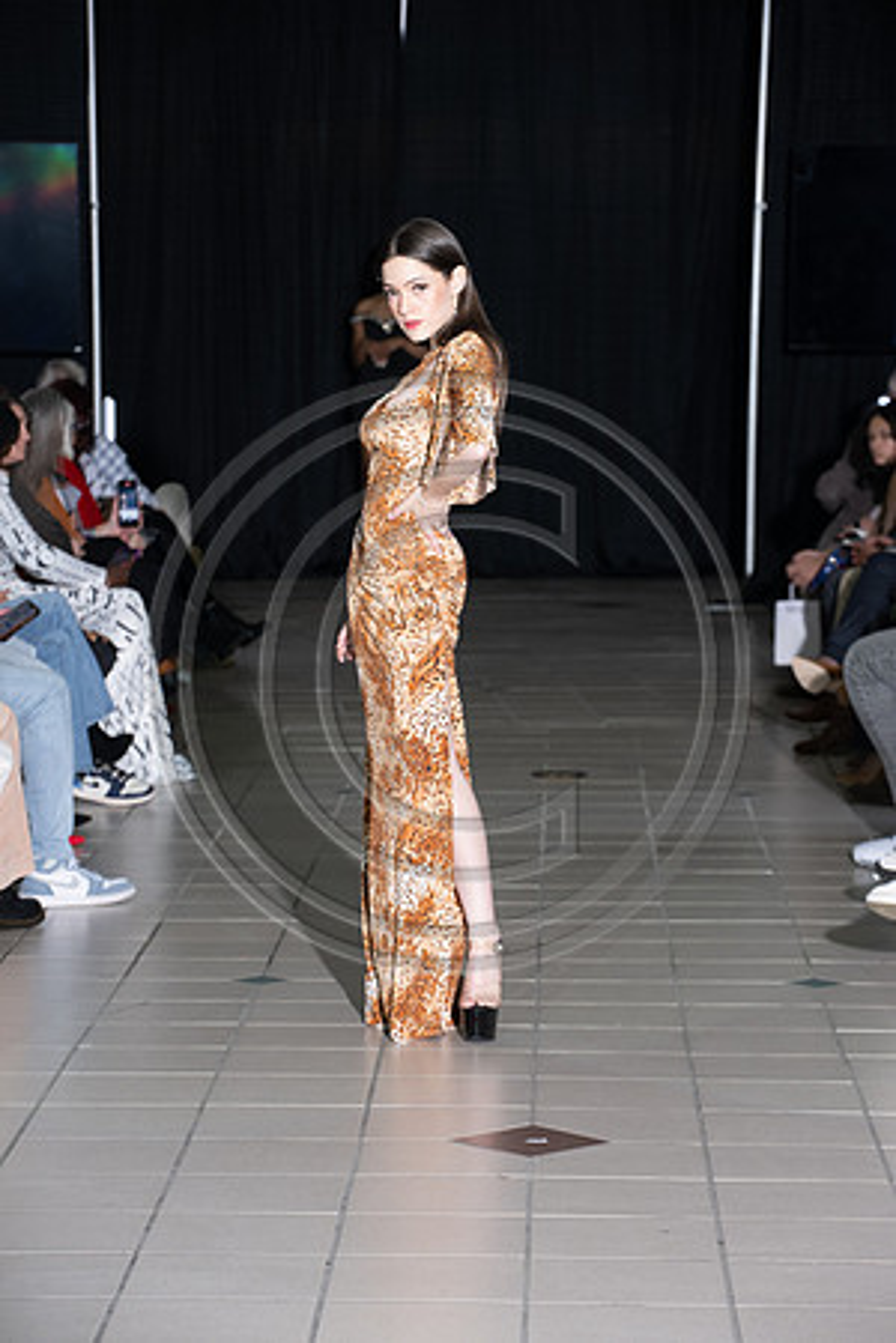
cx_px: 448
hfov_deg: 12.2
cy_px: 672
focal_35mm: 112
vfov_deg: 18.3
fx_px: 4181
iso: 1250
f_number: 5.6
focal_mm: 112
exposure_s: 1/160
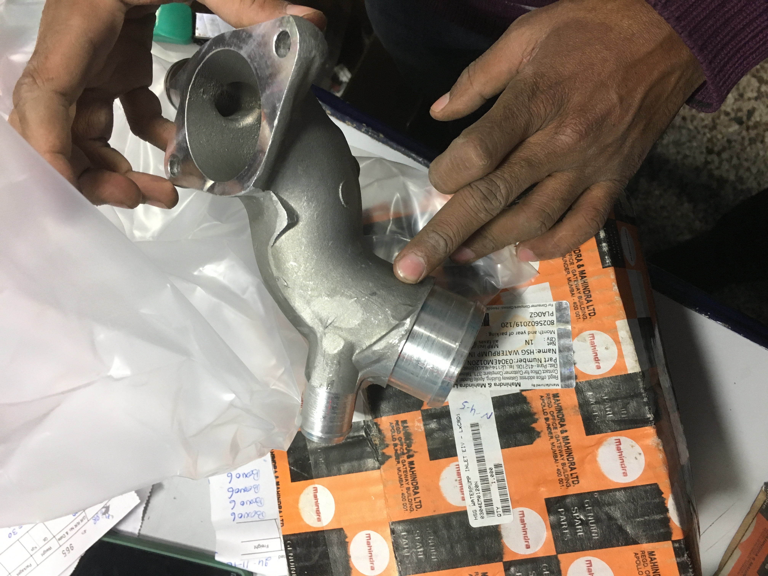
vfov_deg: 48.2
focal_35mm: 29
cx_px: 384
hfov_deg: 61.7
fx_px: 643
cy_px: 288
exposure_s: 1/33
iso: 160
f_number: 2.2
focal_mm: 4.15
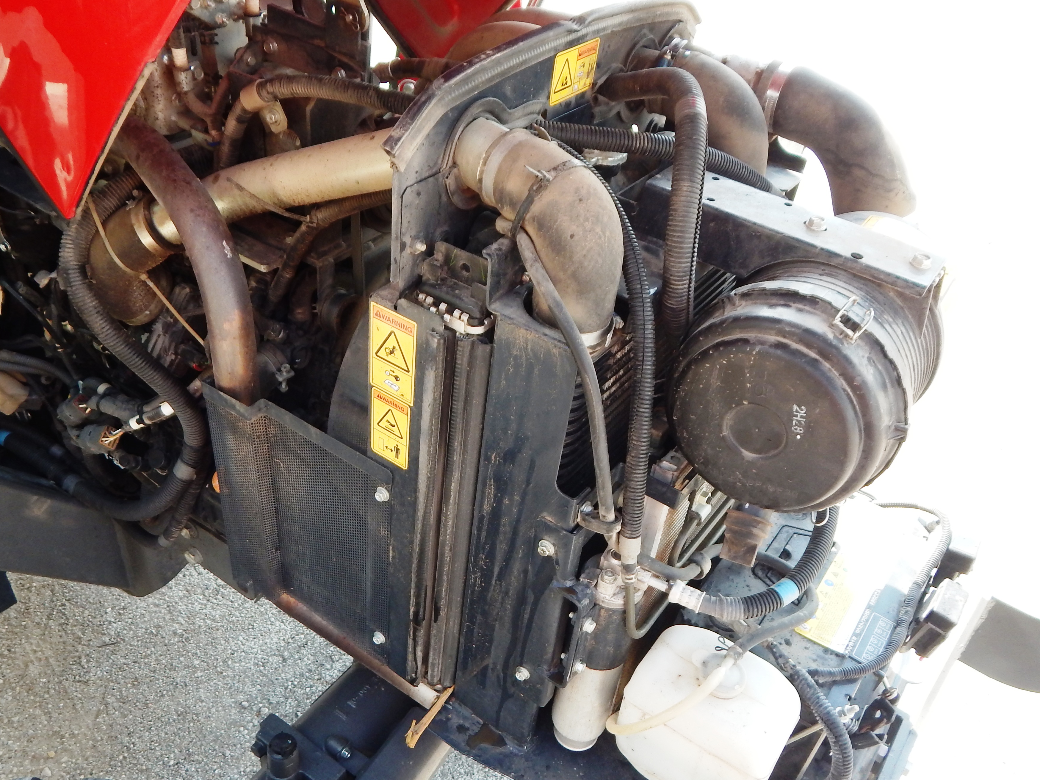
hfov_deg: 61.6
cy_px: 444
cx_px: 474
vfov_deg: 48.1
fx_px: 871
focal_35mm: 29
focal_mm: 4
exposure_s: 1/200
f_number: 3
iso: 125
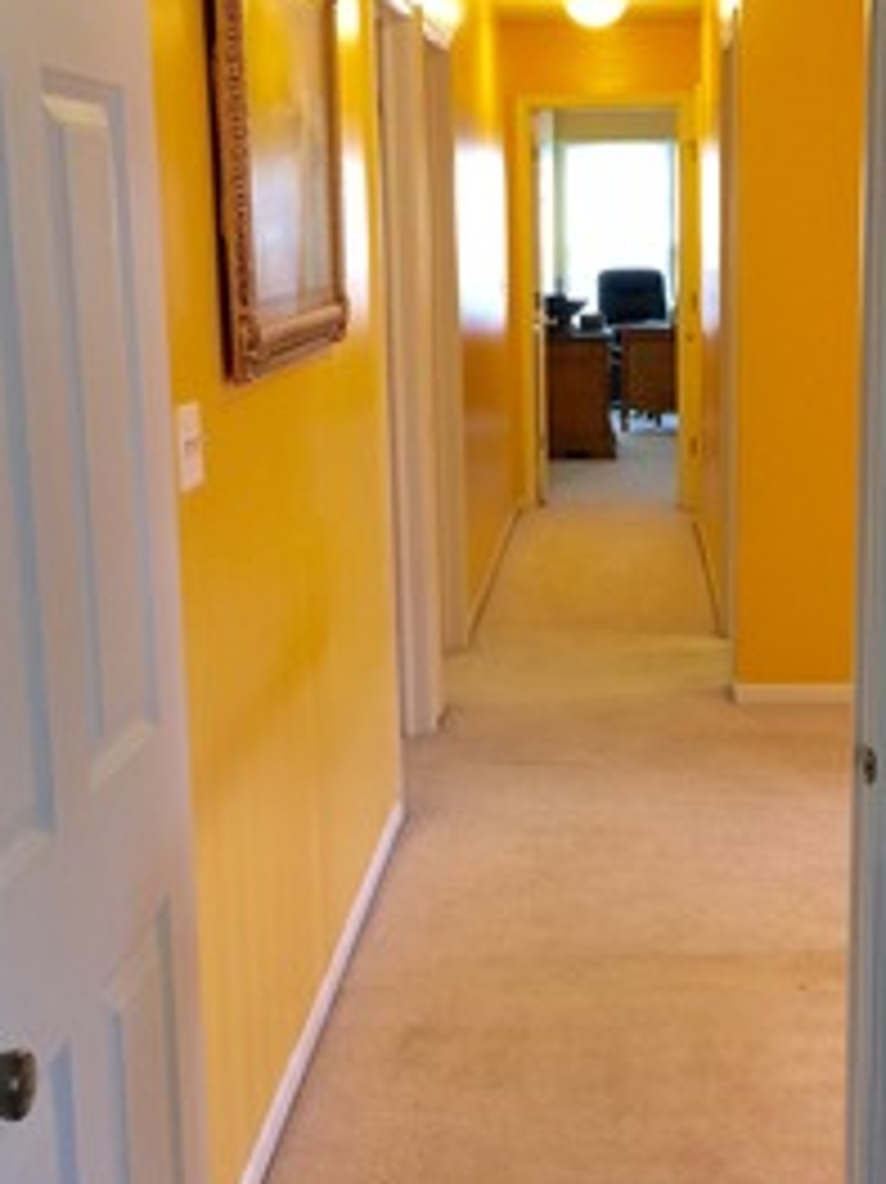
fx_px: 1810
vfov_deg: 36.2
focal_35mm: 53
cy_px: 594
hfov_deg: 27.4
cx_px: 558
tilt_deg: -10.9
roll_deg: +1.3
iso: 40
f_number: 2.2
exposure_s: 1/15
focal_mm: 4.15
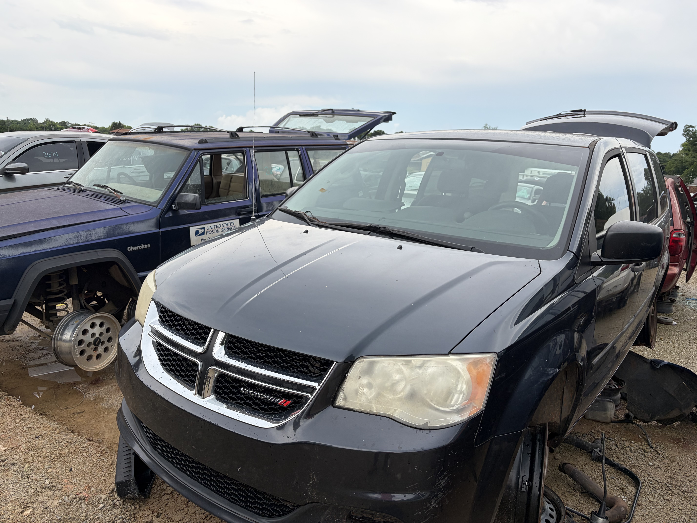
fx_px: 524
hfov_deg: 67.3
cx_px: 348
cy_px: 262
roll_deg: -5.8
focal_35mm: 26
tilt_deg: -10.6
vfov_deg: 53.1
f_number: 1.6
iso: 50
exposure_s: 1/1626
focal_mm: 5.96
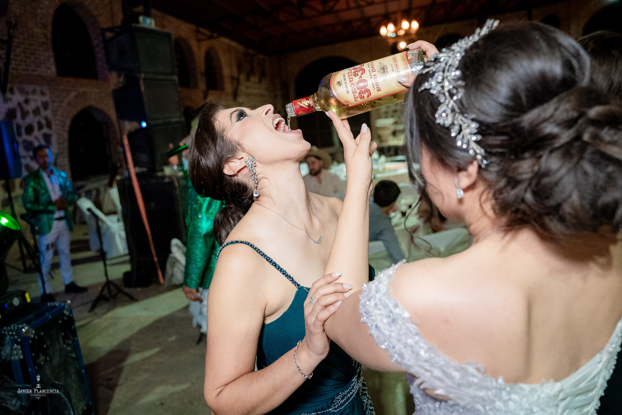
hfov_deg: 65.5
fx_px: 484
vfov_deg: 46.4
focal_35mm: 28
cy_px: 208
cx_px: 311
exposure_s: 1/200
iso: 5000
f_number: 3.5
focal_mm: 28
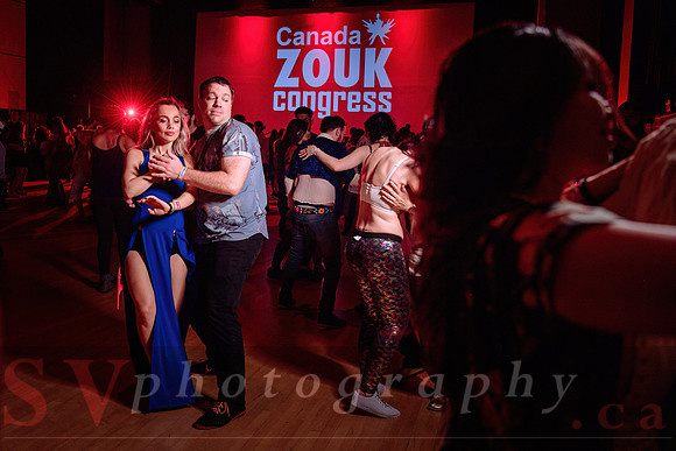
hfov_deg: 52.8
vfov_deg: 36.7
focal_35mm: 36
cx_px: 294
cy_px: 196
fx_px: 679
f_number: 3.5
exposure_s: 1/125
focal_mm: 32
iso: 800
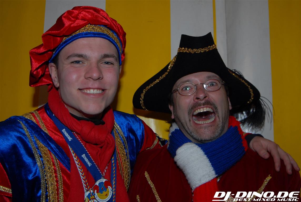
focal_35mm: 48
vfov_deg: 28.2
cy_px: 101
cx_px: 150
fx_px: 402
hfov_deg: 41.0
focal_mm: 32
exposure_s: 1/40
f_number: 5.6
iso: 400
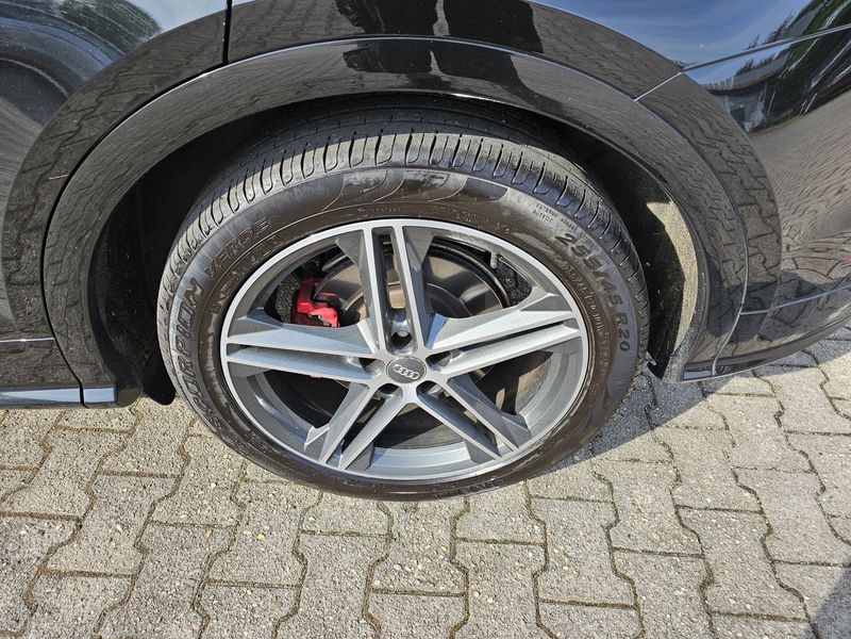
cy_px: 320
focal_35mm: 23
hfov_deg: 73.9
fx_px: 565
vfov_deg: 58.9
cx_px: 426
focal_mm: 6.3
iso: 12
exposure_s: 1/180
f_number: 1.7
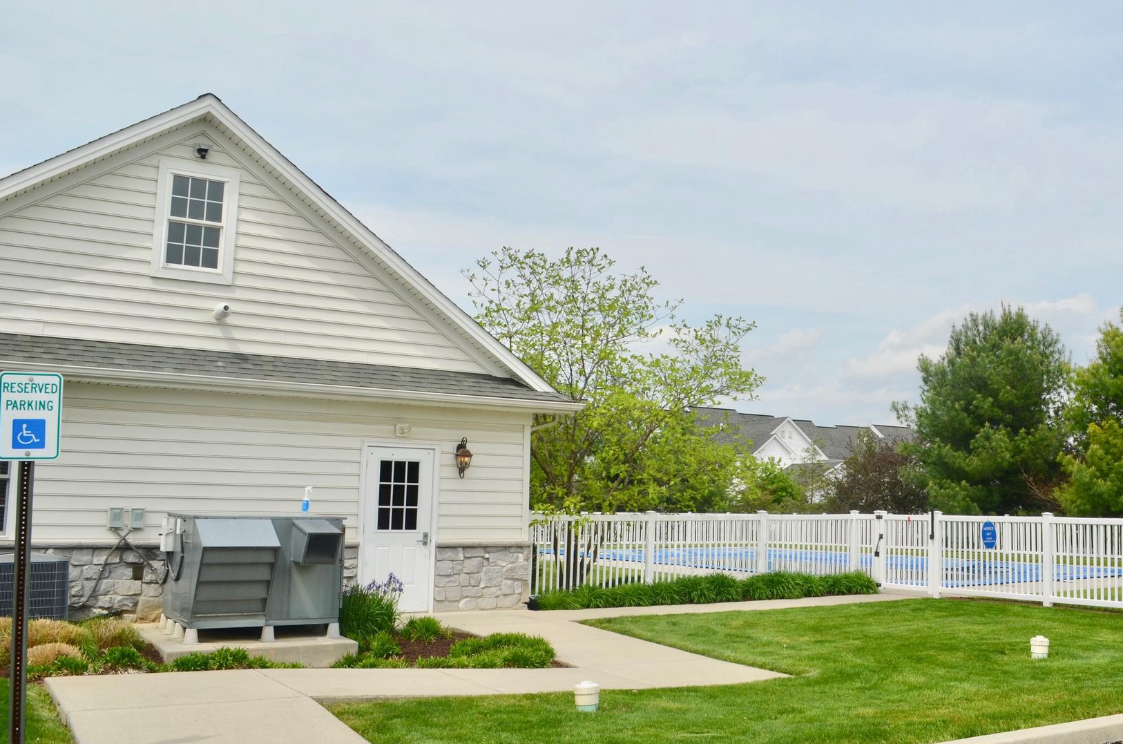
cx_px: 706
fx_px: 1058
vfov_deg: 38.7
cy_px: 342
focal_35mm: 34
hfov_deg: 55.2
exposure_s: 1/320
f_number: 9
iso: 100
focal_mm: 18
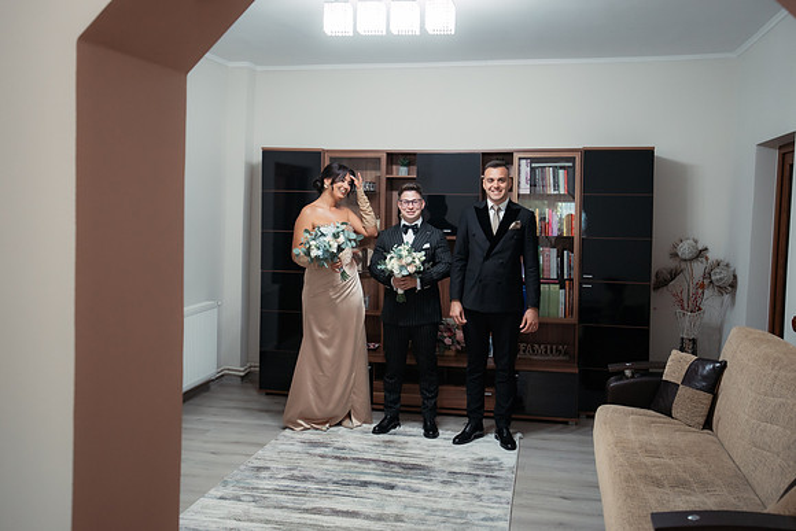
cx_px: 399
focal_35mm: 33
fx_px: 739
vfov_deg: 39.5
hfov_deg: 56.6
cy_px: 245
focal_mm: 30
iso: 1600
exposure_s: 1/200
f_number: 2.8
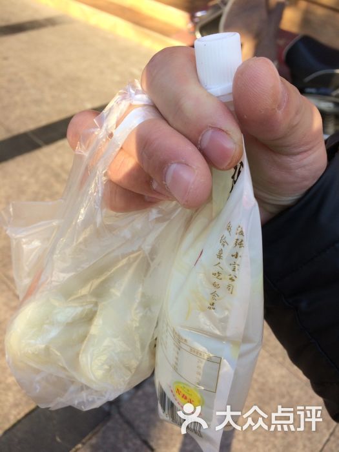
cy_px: 226
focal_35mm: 29
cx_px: 170
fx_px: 379
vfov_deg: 61.7
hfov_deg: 48.2
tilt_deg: -49.0
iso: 32
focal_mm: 4.15
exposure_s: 1/297
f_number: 2.2
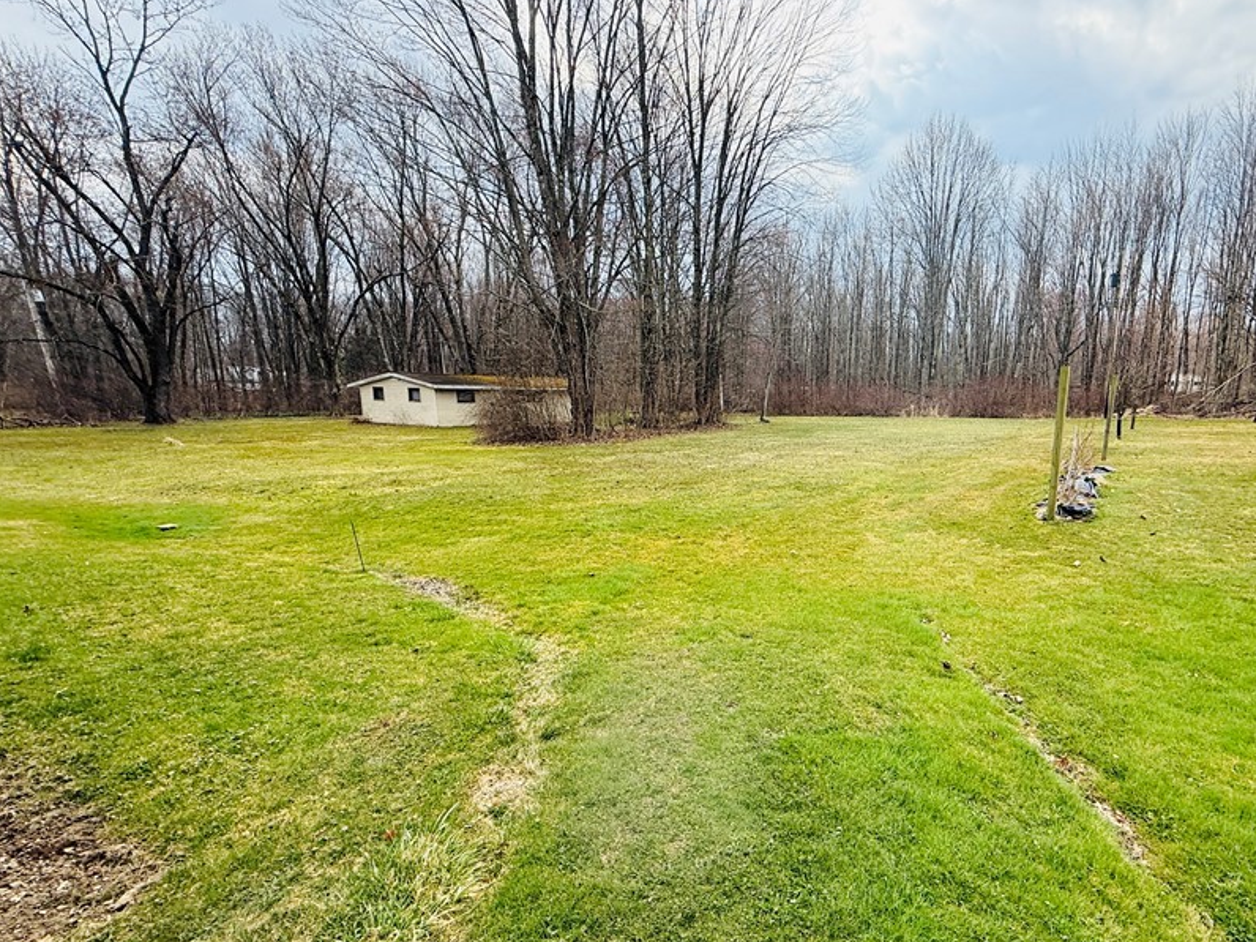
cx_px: 778
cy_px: 525
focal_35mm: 18
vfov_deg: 71.3
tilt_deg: -12.1
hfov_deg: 86.2
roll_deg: -0.5
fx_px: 653
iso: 50
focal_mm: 2.22
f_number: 2.2
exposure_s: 1/498
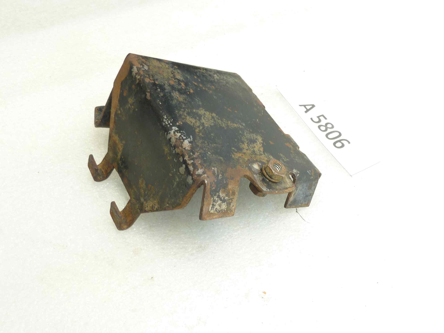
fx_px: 487
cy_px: 166
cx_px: 222
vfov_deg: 37.7
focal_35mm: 38
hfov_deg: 49.0
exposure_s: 1/8
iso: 80
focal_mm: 4.4
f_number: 3.3
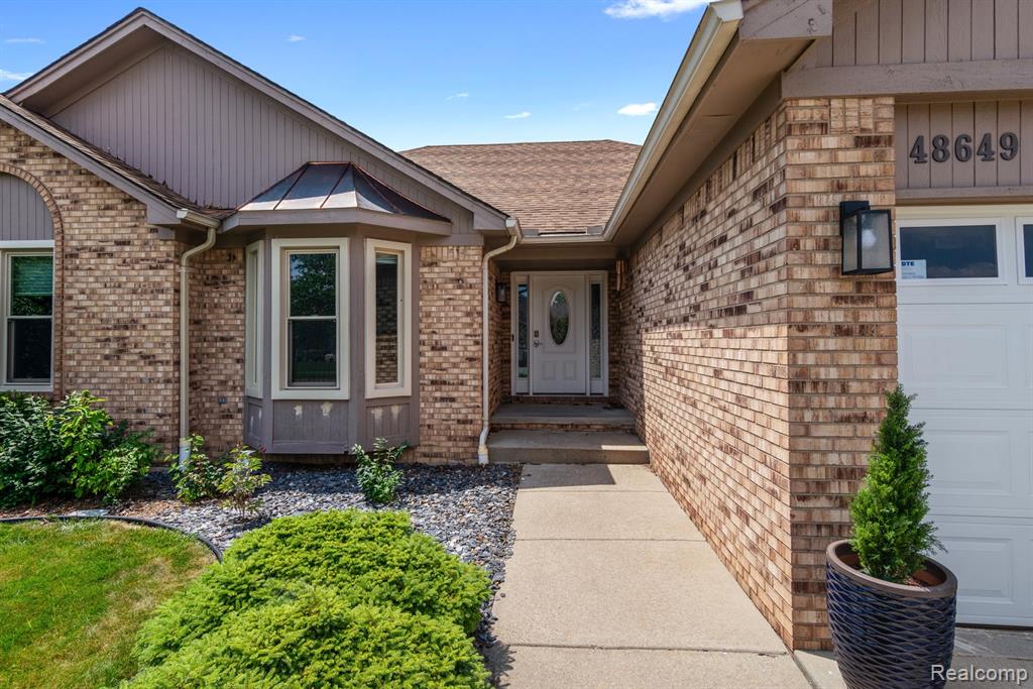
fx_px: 488
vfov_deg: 70.5
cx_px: 516
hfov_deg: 93.3
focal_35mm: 17
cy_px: 344
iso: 400
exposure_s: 1/500
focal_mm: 17
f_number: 9
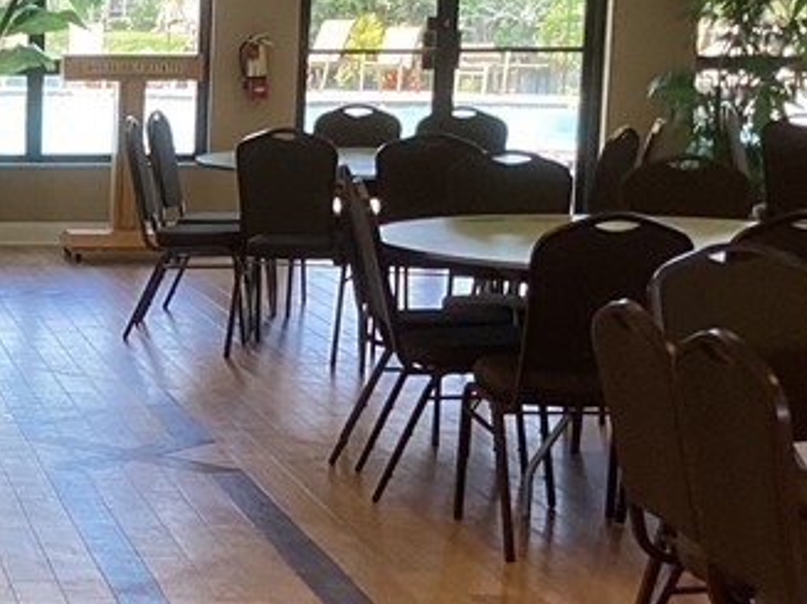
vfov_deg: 15.2
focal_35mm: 97
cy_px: 328
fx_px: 2261
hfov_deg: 18.4
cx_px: -321
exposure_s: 1/120
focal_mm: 3.3
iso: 64
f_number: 2.4
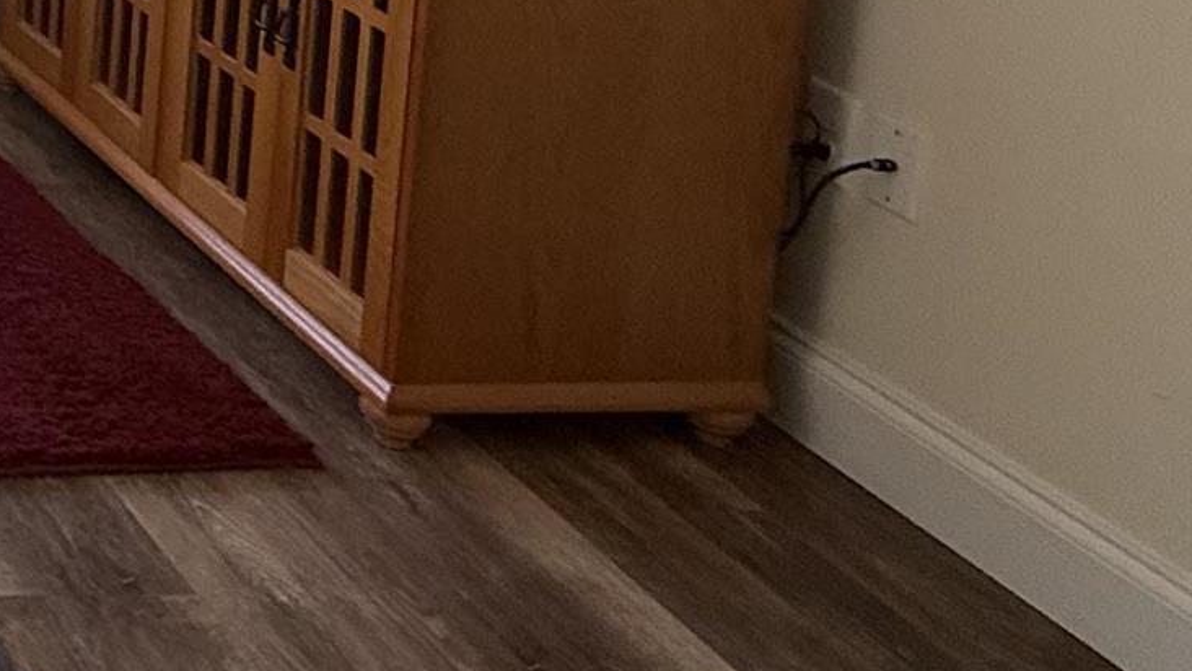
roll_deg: +0.8
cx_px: -892
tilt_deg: -8.3
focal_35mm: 64
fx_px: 2023
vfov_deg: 16.7
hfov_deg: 22.1
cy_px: -410
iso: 64
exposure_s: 1/104
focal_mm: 2.22
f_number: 2.2
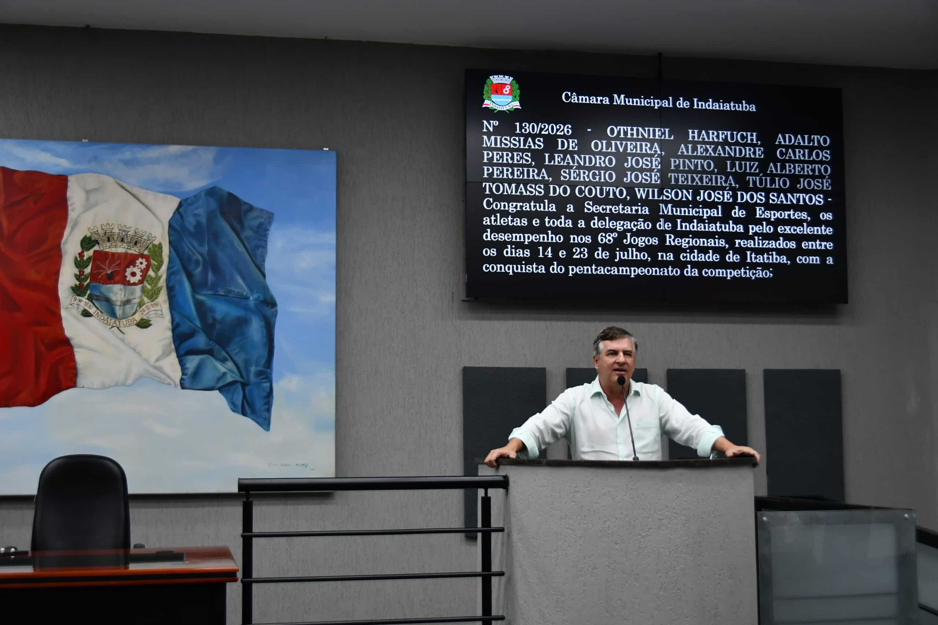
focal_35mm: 48
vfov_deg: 28.1
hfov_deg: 41.1
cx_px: 469
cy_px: 312
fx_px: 1251
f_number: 4.2
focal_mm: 32
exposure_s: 1/200
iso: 800
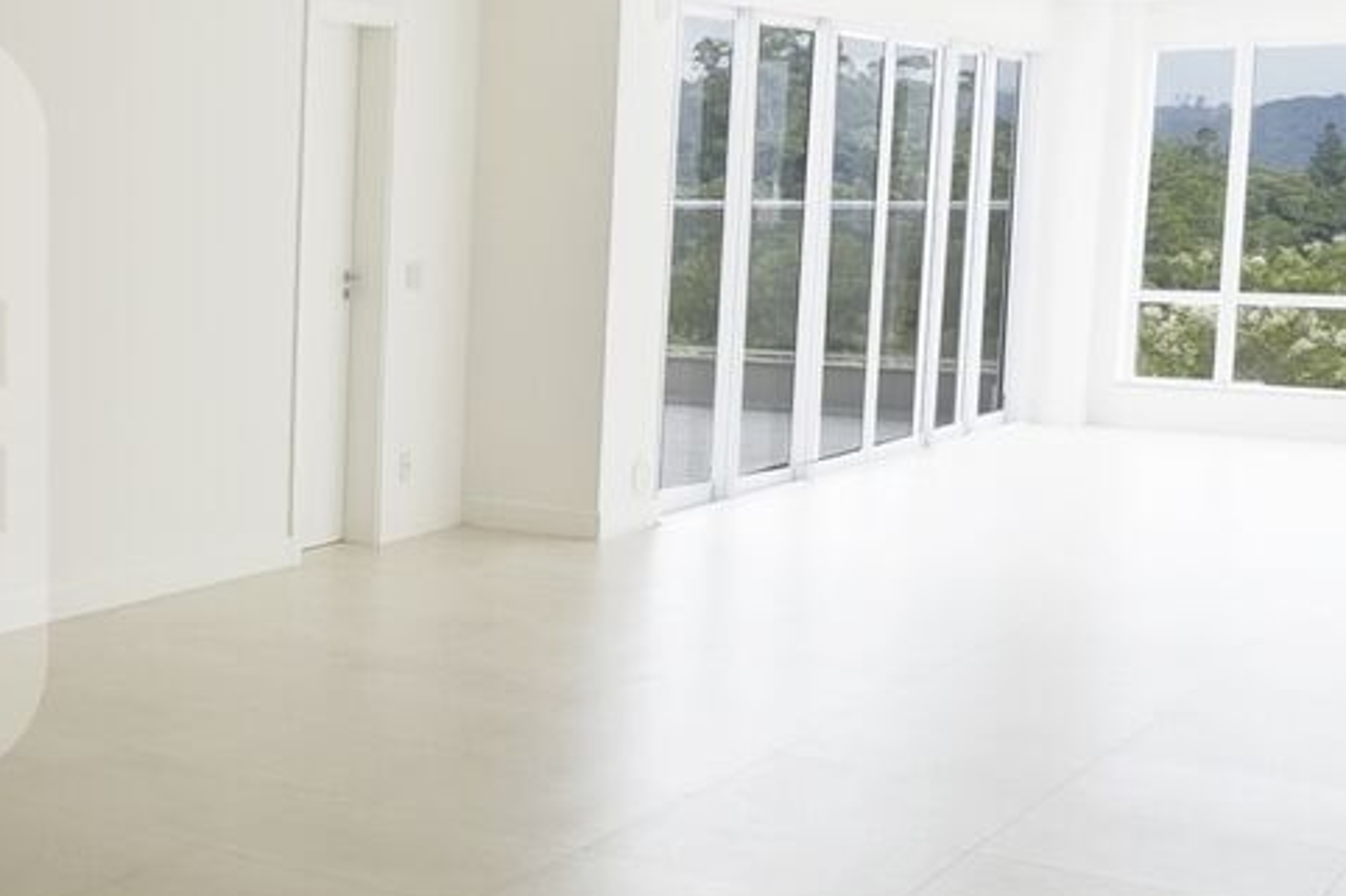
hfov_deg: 28.9
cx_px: -343
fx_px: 2168
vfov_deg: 23.4
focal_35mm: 58
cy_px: 399
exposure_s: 1/125
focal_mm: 2.22
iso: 40
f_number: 2.2
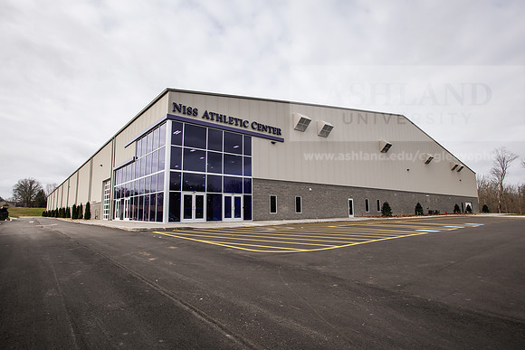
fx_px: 292
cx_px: 262
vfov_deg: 62.0
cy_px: 175
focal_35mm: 20
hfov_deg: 84.0
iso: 200
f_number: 7.1
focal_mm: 20
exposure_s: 1/500
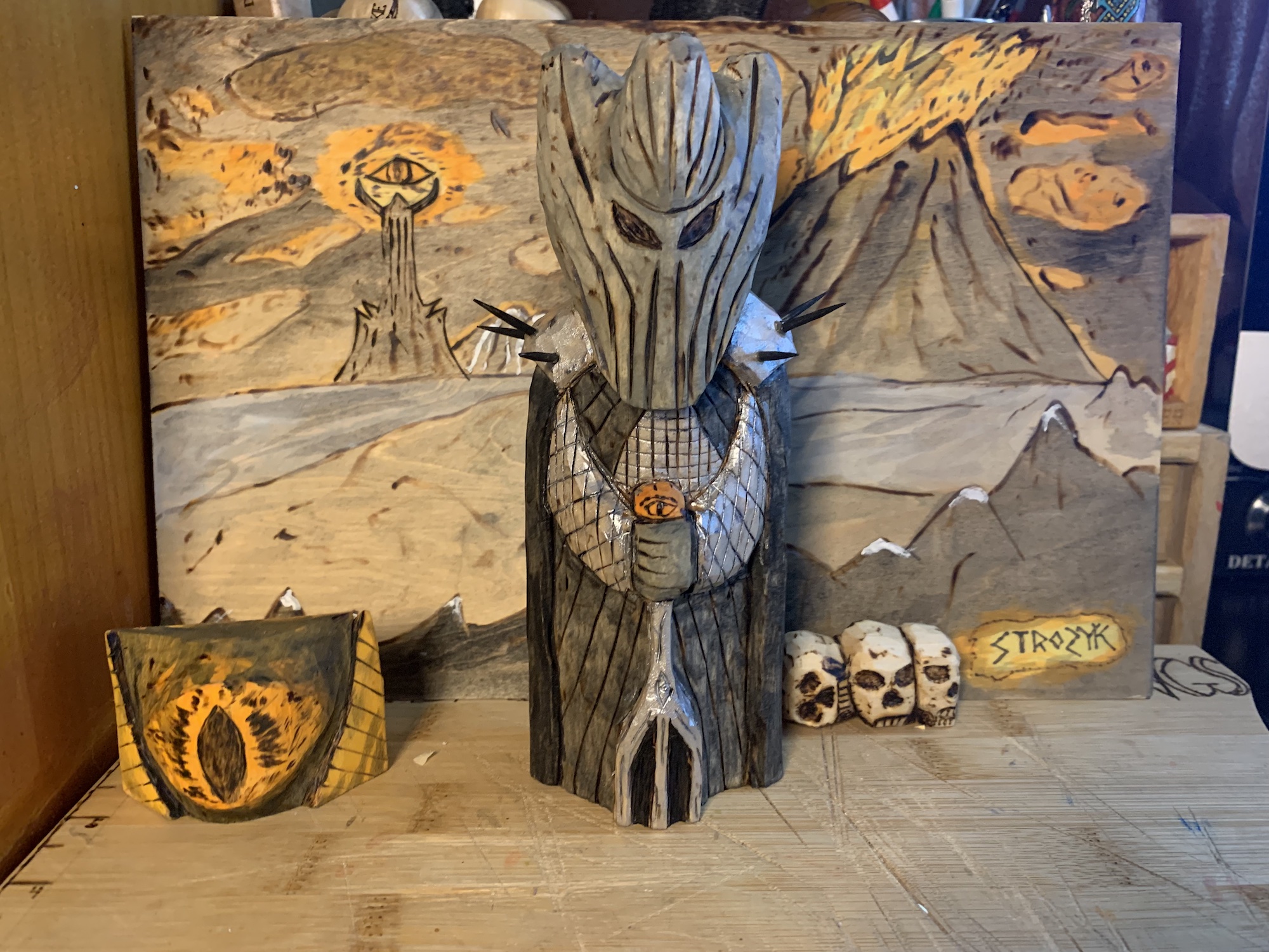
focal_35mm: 26
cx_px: 634
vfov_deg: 53.1
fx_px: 953
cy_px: 476
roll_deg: -1.7
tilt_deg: -14.5
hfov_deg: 67.3
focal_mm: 4.25
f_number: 1.8
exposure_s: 1/53
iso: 400
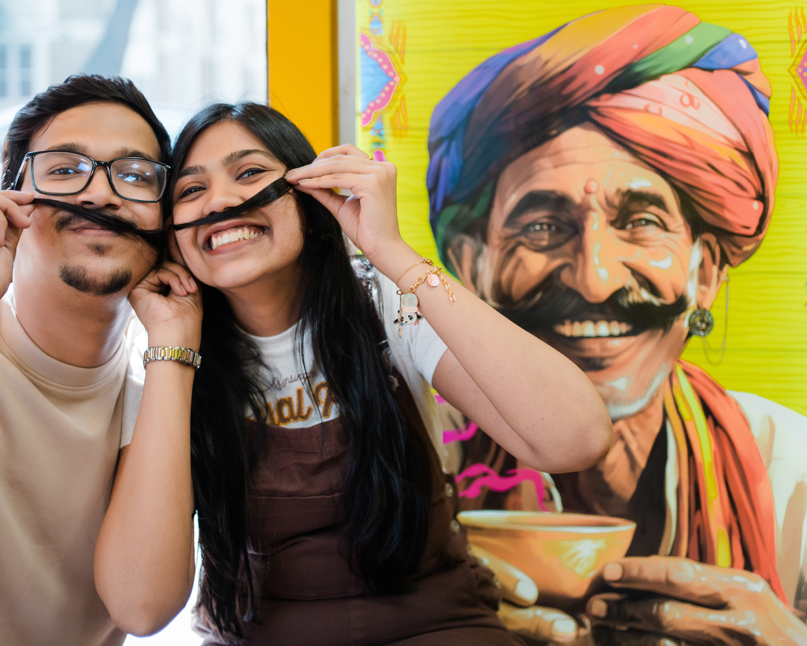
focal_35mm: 40
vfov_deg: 37.3
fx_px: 955
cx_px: 339
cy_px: 325
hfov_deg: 45.6
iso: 500
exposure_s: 1/1000
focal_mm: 35
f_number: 1.8
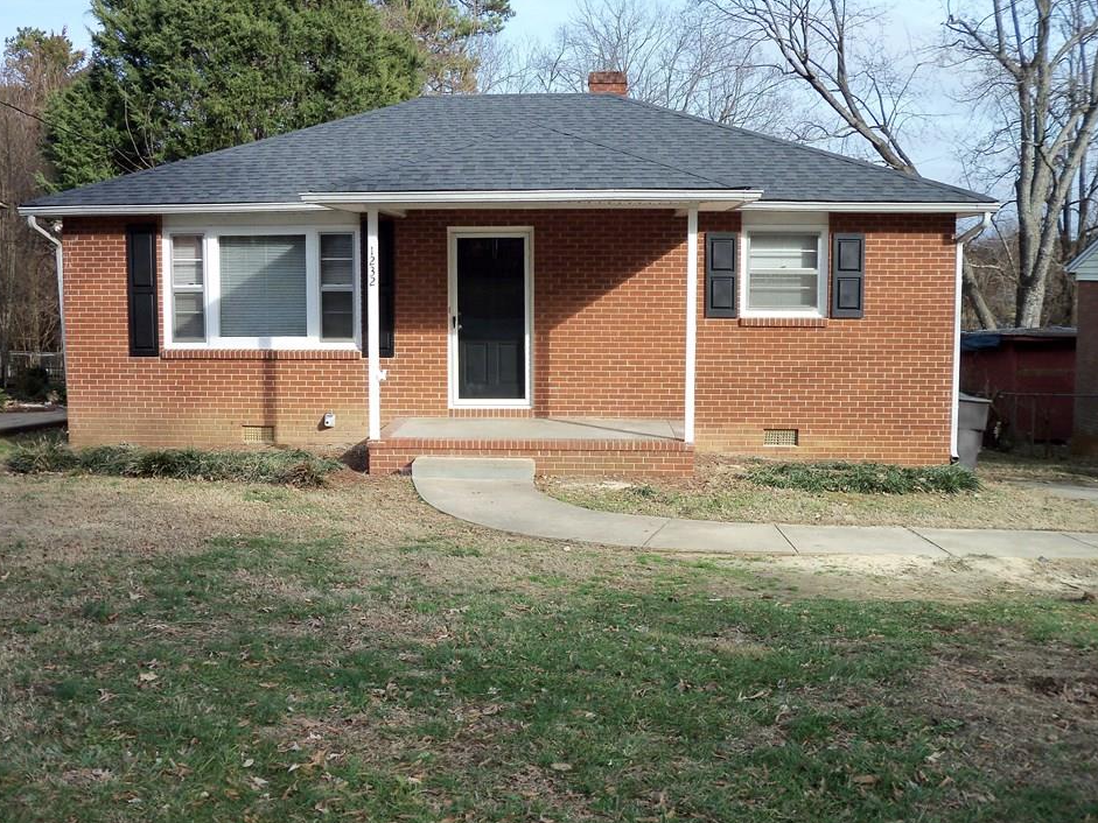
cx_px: 511
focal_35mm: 37
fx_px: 1174
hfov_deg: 50.1
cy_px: 389
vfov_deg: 38.7
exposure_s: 1/500
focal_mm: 5.7
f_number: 2.9
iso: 80
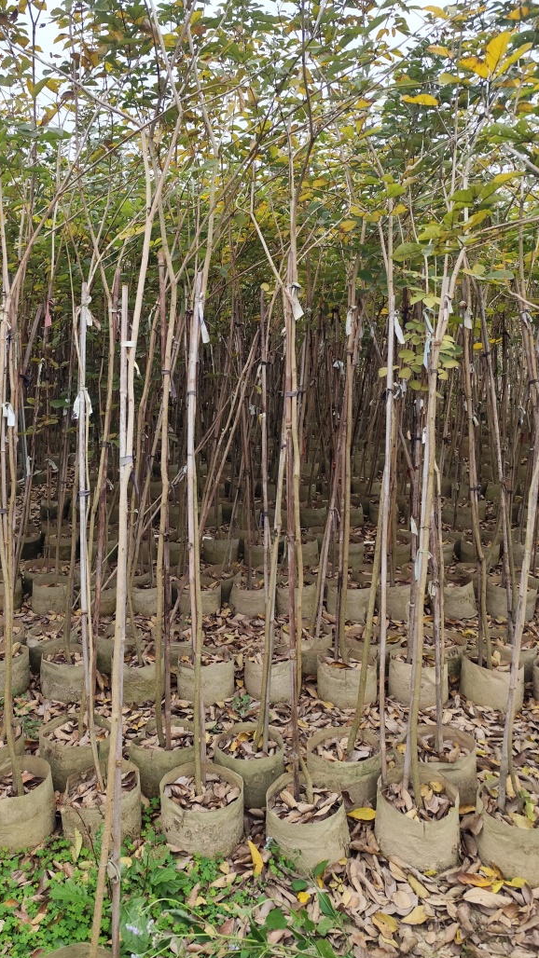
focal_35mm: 26
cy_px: 482
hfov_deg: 43.8
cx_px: 183
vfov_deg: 71.9
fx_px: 661
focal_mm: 6.19
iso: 50
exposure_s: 1/360
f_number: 1.65
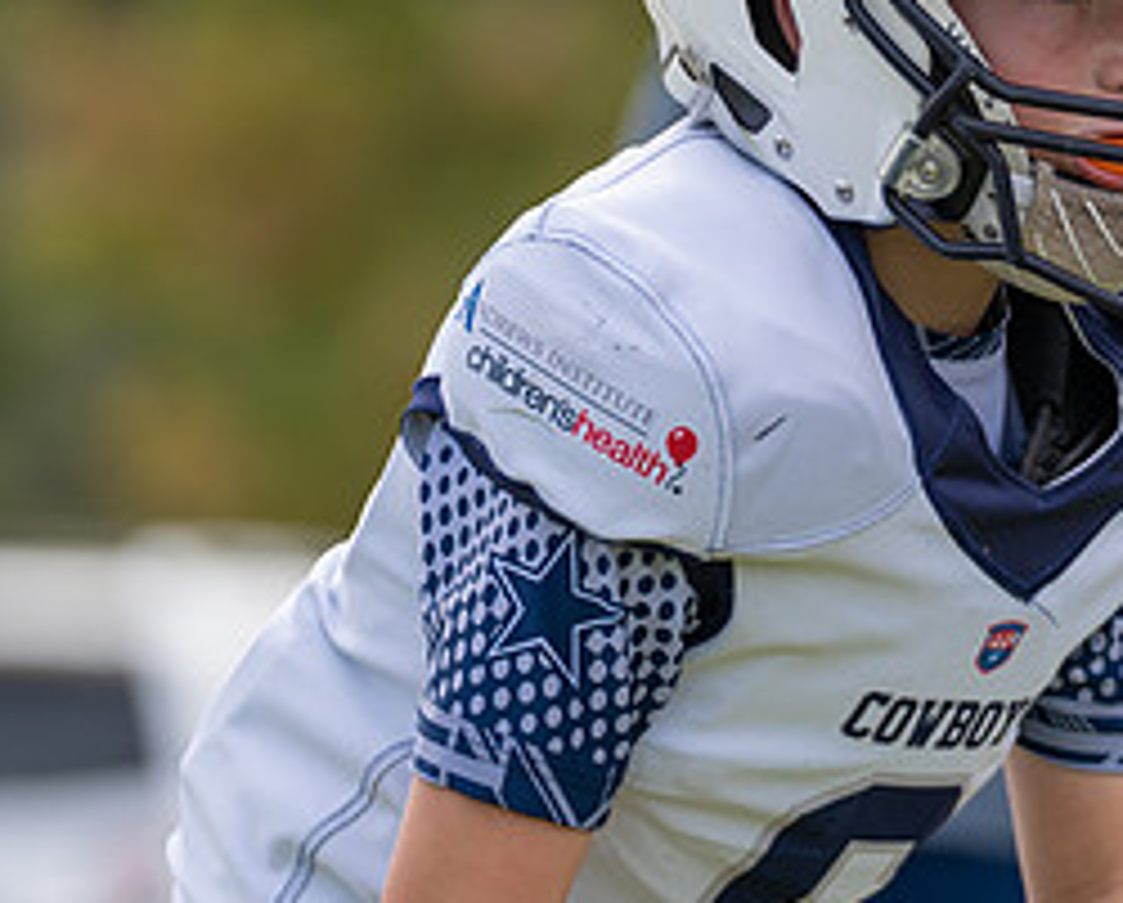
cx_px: 923
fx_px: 16884
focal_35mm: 507
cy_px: 241
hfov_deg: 3.8
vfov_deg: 3.1
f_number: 2.8
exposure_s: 1/1250
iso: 125
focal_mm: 171
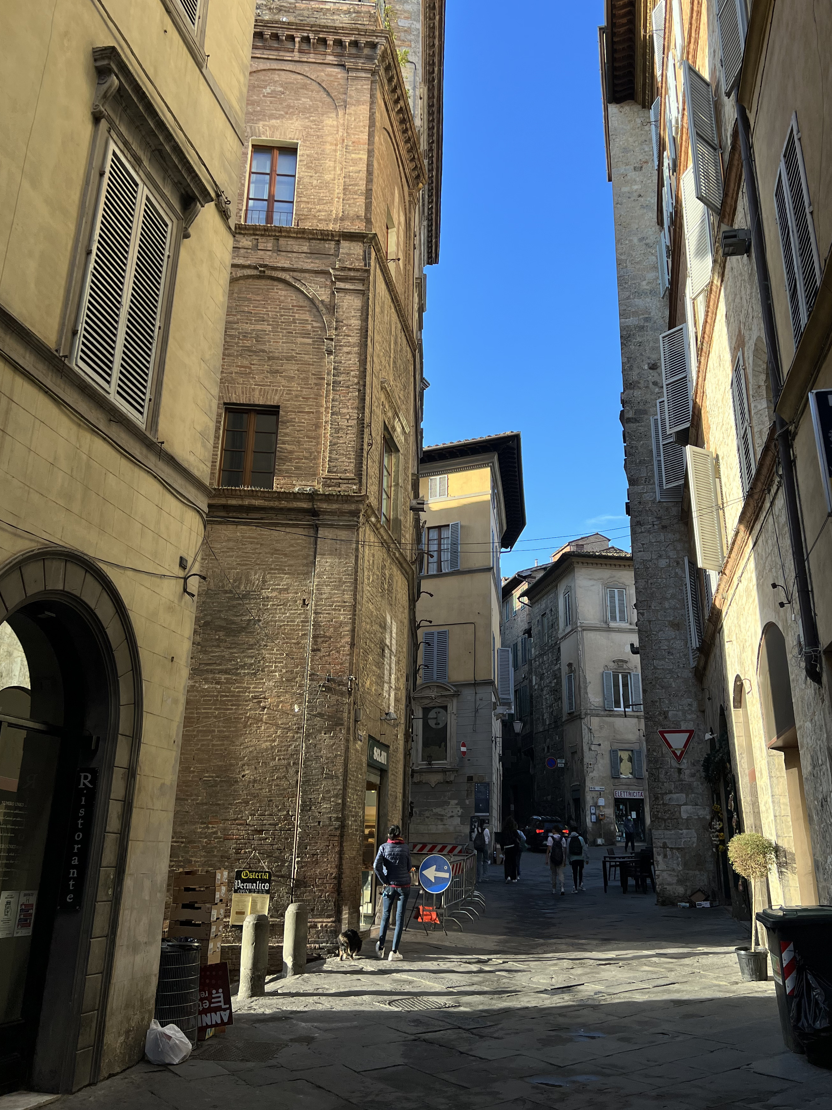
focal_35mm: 30
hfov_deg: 46.7
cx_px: 460
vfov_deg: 59.8
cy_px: 488
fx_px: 961
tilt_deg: +20.6
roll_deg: -0.4
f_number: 1.5
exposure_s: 1/1361
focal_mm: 5.7
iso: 50
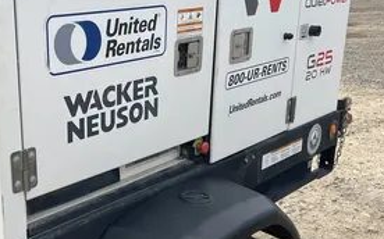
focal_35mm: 55
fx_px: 575
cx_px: 83
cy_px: 166
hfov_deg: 35.8
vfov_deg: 23.4
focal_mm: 5.1
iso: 50
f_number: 1.6
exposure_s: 1/1992
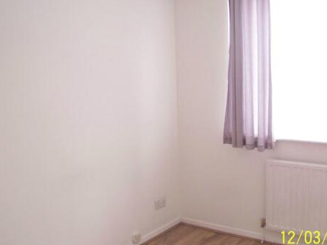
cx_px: 178
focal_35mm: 46
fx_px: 435
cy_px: 121
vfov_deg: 31.5
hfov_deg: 41.2
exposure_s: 1/30
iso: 257
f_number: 2.8
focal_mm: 5.85
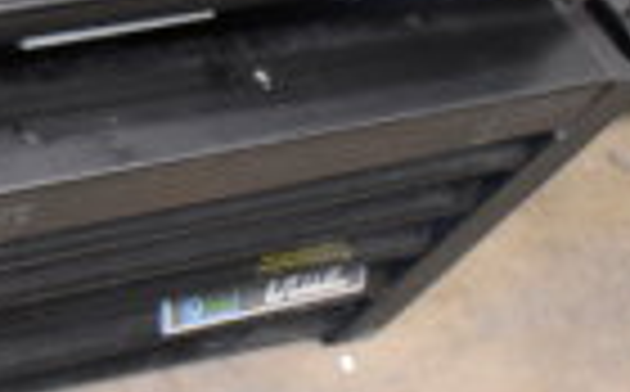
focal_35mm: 147
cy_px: 52
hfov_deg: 12.6
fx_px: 2520
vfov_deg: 8.9
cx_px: -598
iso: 2000
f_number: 3.8
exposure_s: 1/30
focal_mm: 22
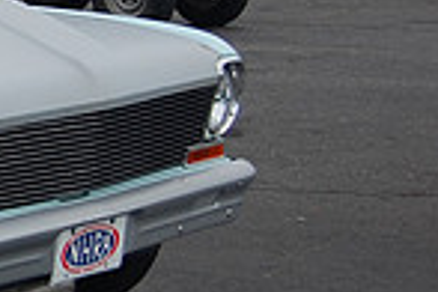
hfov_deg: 9.6
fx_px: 2445
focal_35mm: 201
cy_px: 89
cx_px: -402
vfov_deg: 6.8
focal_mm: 34
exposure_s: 1/1000
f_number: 4.5
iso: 220
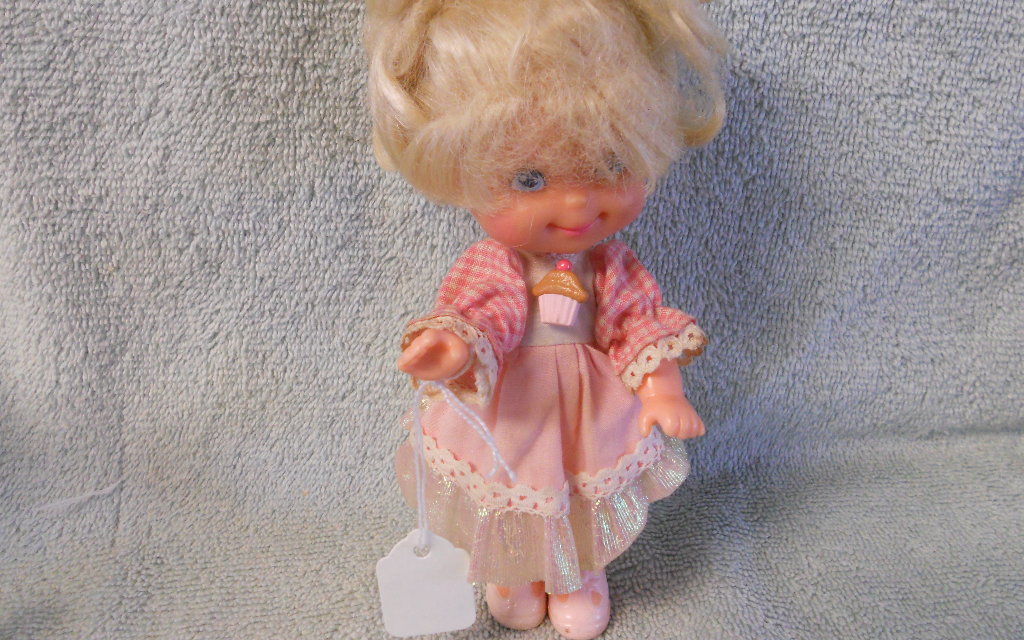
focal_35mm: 34
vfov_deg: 37.1
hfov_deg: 56.7
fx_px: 949
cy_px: 258
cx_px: 511
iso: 400
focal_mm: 5.8
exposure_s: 1/25
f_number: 3.5
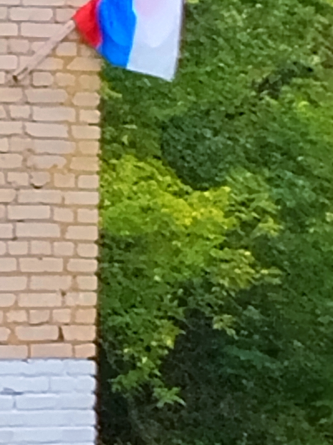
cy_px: 242
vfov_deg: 4.5
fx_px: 5669
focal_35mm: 442
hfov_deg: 3.3
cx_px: -288
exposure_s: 1/192
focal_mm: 3.96
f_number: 1.8
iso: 50
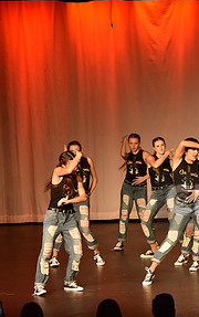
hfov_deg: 7.3
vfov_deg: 11.8
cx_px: 277
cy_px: 202
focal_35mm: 177
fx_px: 1532
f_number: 4
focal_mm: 86
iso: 2000
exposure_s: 1/500
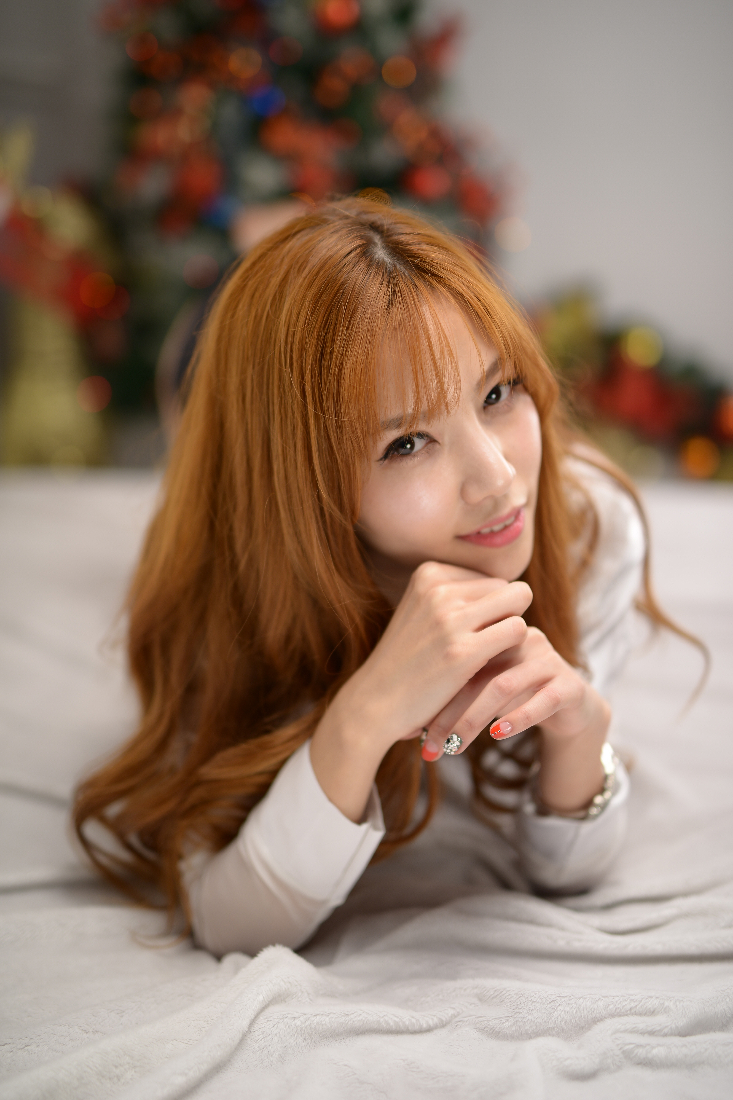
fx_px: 1527
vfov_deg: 39.6
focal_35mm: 50
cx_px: 366
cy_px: 550
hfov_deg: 27.0
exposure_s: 1/160
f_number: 1.4
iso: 100
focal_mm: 50
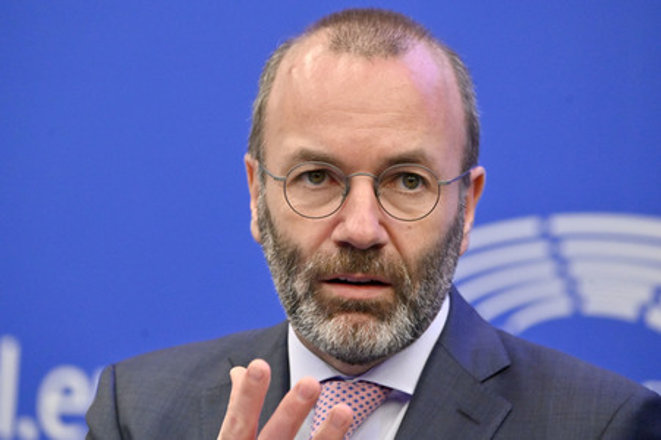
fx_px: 6788
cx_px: 330
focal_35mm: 370
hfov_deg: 5.6
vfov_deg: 3.7
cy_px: 220
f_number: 6
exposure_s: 1/400
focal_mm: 370
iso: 5000
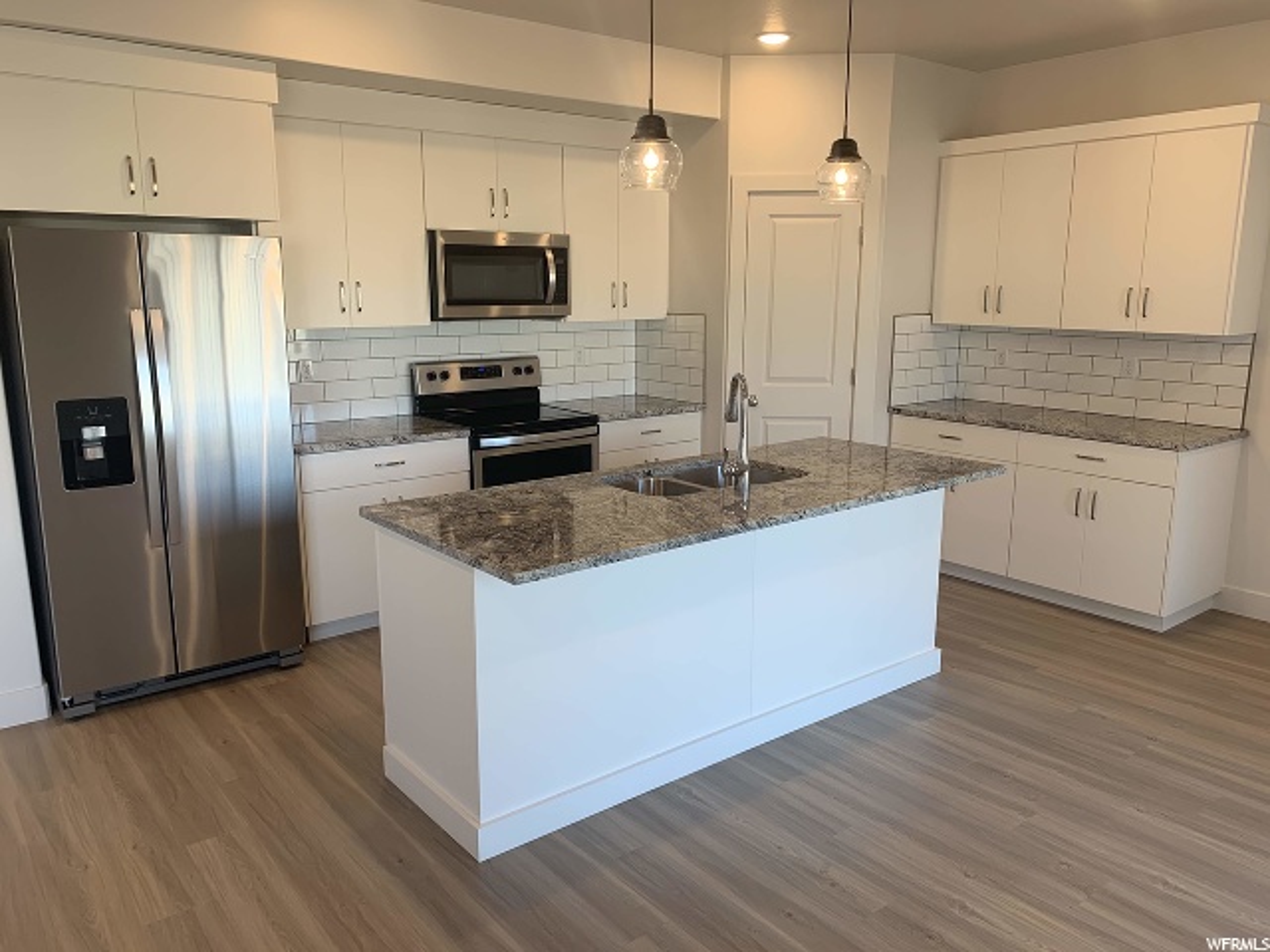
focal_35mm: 26
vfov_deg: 53.1
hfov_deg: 67.3
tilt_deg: -12.1
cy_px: 476
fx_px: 954
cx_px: 635
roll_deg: +0.0
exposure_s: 1/120
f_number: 1.8
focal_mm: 4.25
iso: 64
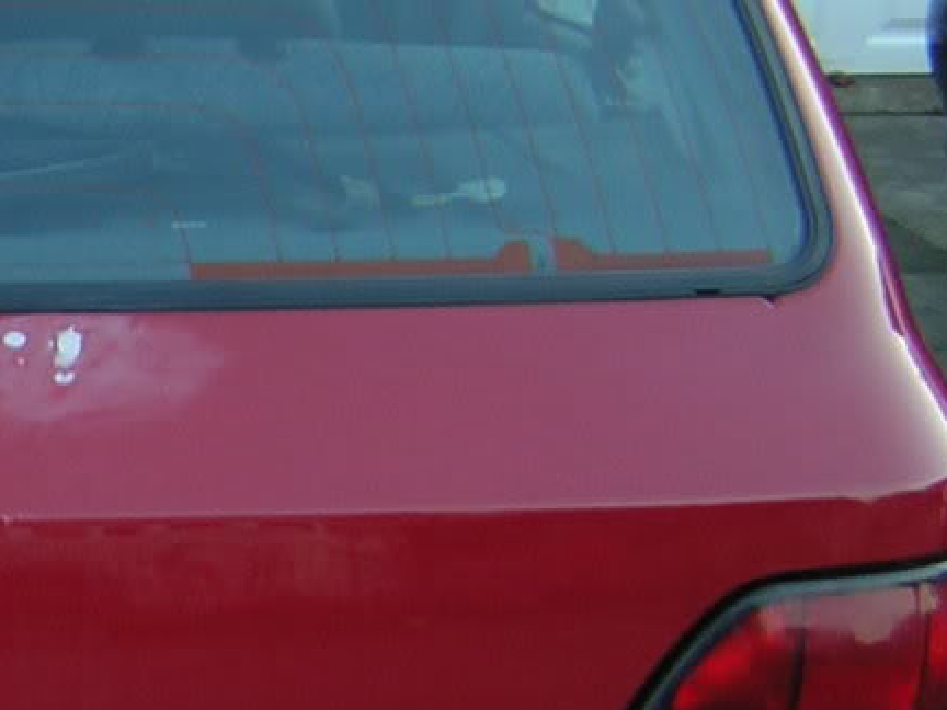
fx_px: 2736
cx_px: -110
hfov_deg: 18.8
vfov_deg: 14.8
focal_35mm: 100
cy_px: 478
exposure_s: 1/8.8
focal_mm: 4.7
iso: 100
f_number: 2.6
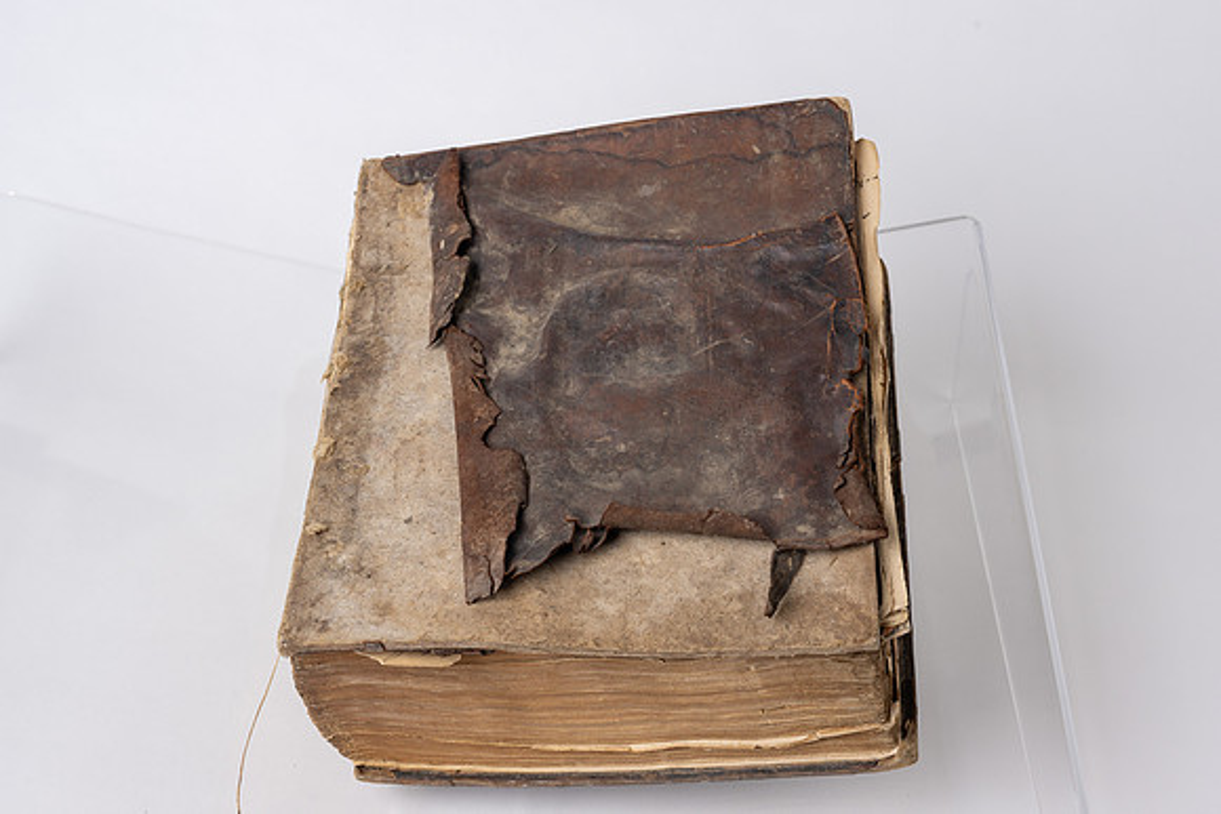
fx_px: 2125
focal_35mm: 63
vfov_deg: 21.7
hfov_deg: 32.1
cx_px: 584
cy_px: 415
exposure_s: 1/125
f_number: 13
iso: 100
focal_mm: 60
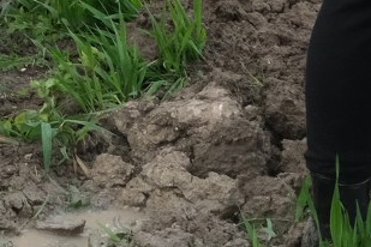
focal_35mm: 362
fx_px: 3730
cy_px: -303
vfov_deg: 3.7
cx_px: -435
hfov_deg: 5.5
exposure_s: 1/2700
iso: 3200
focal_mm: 46.6
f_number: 7.1
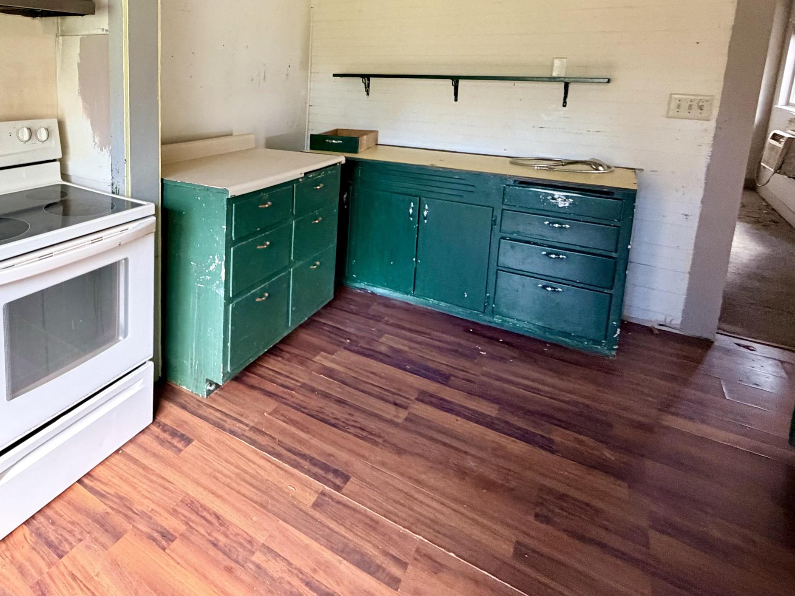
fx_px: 528
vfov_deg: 55.8
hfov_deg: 69.7
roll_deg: -0.8
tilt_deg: -8.8
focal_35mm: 23
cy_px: 145
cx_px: 212
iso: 500
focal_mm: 2.22
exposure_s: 1/60
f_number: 2.2
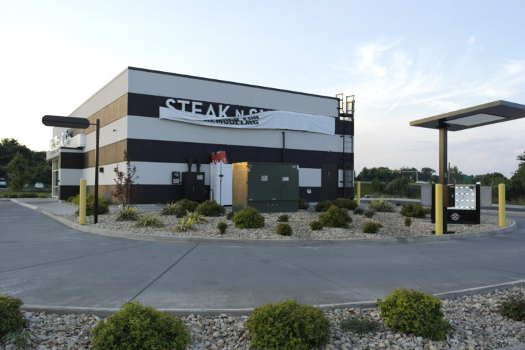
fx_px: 437
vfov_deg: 43.6
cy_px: 175
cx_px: 262
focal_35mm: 30
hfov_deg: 61.9
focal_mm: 20
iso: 100
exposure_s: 1/125
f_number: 4
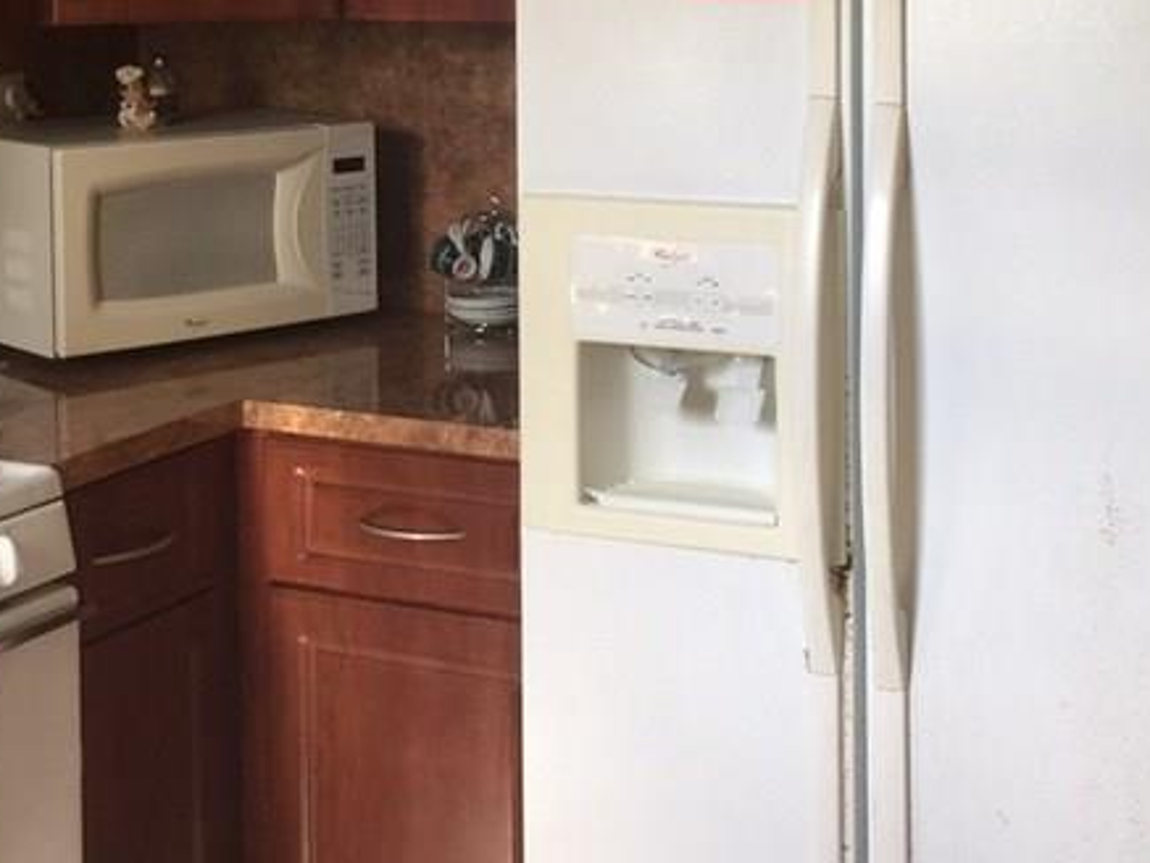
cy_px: 63
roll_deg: -0.8
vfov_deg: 21.1
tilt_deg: -3.2
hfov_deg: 28.6
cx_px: 592
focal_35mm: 68
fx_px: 2260
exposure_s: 1/30
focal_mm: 4.15
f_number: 2.2
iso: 32
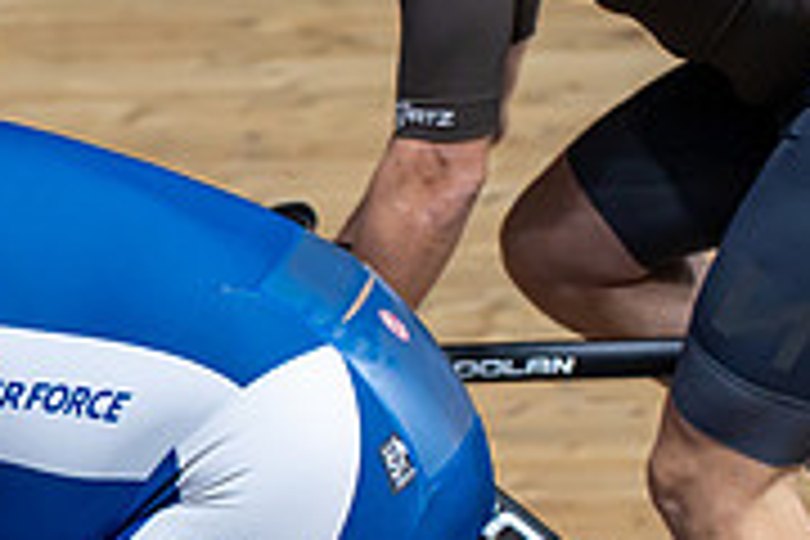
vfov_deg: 5.7
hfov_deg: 8.4
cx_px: -306
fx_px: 5445
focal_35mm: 242
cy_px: 430
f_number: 2.8
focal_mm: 75
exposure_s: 1/1000
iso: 3200
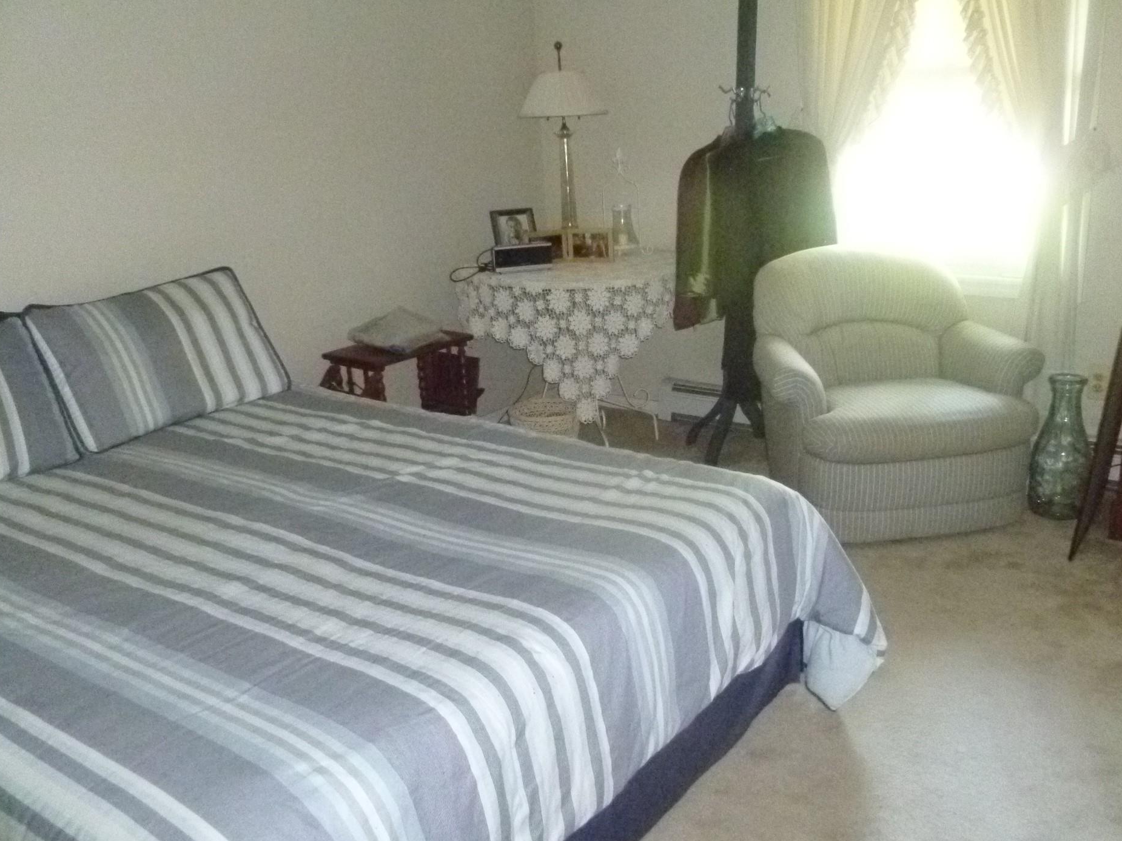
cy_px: 446
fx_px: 1005
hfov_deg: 58.3
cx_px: 604
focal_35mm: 31
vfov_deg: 45.4
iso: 1600
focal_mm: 5
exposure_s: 1/30
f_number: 3.3
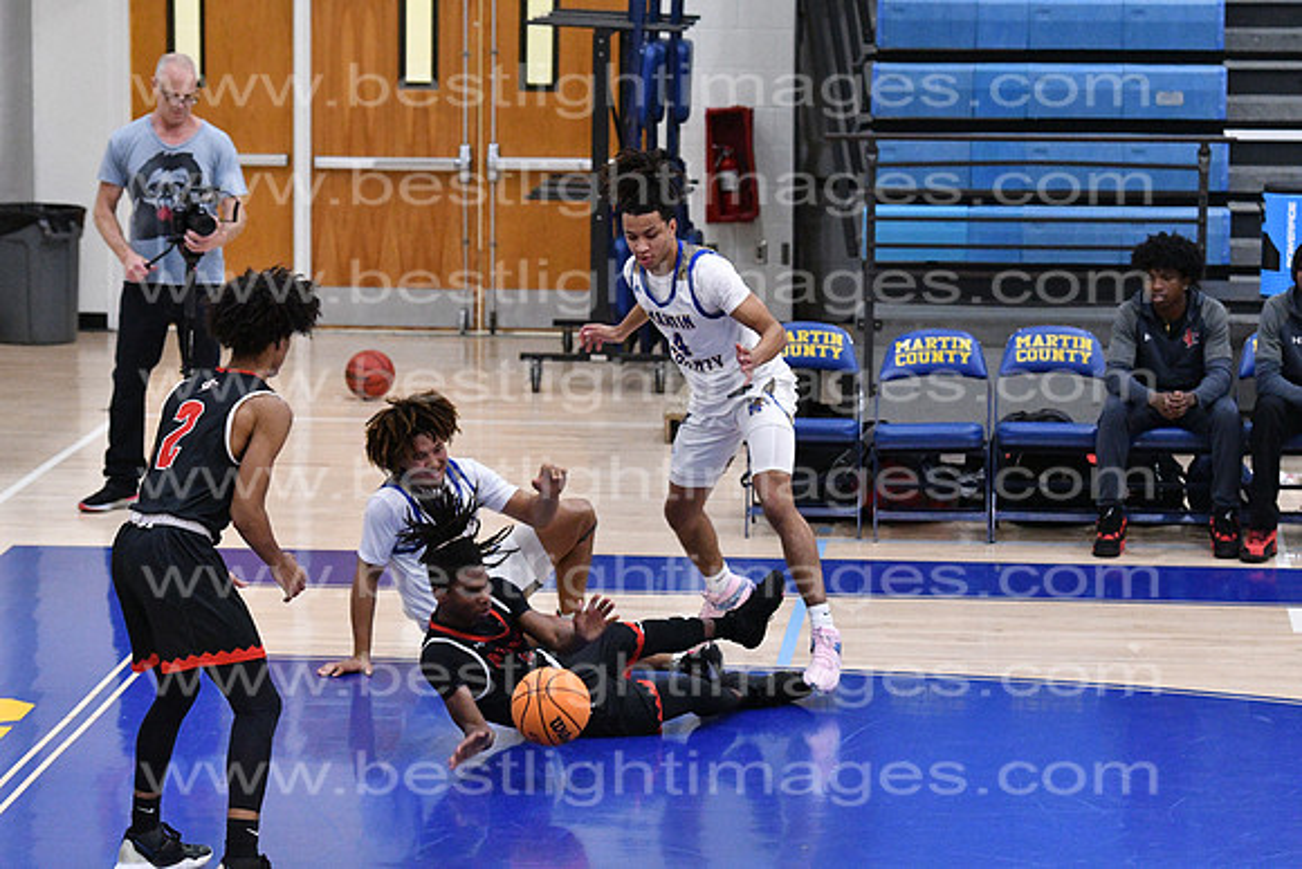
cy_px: 434
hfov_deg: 13.4
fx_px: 5535
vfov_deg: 9.0
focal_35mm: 153
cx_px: 651
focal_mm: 102
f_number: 4.5
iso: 8000
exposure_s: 1/640
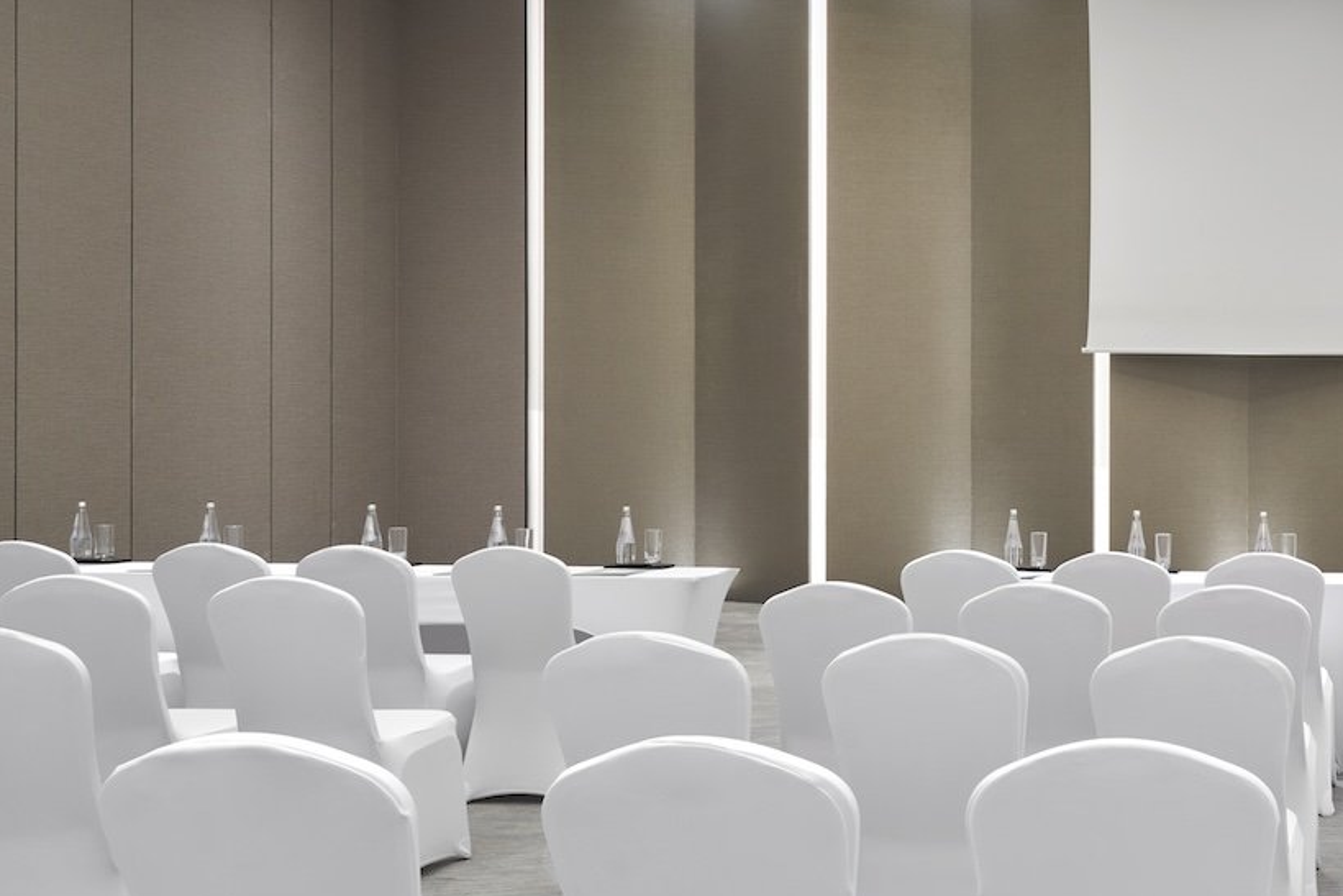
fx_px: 1492
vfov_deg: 33.3
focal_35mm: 40
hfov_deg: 41.4
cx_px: 1377
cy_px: 359
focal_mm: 16
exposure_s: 1/3
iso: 250
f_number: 9
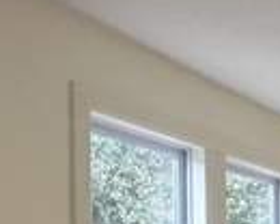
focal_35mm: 84
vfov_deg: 16.9
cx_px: 584
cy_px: 312
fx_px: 696
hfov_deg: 16.4
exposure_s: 1/120
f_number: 2.2
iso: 200
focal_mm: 2.22
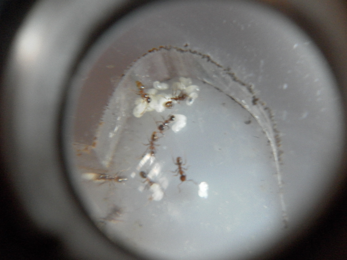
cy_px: 130
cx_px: 174
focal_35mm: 33
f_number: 3.5
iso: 400
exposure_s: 1/8
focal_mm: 5.8
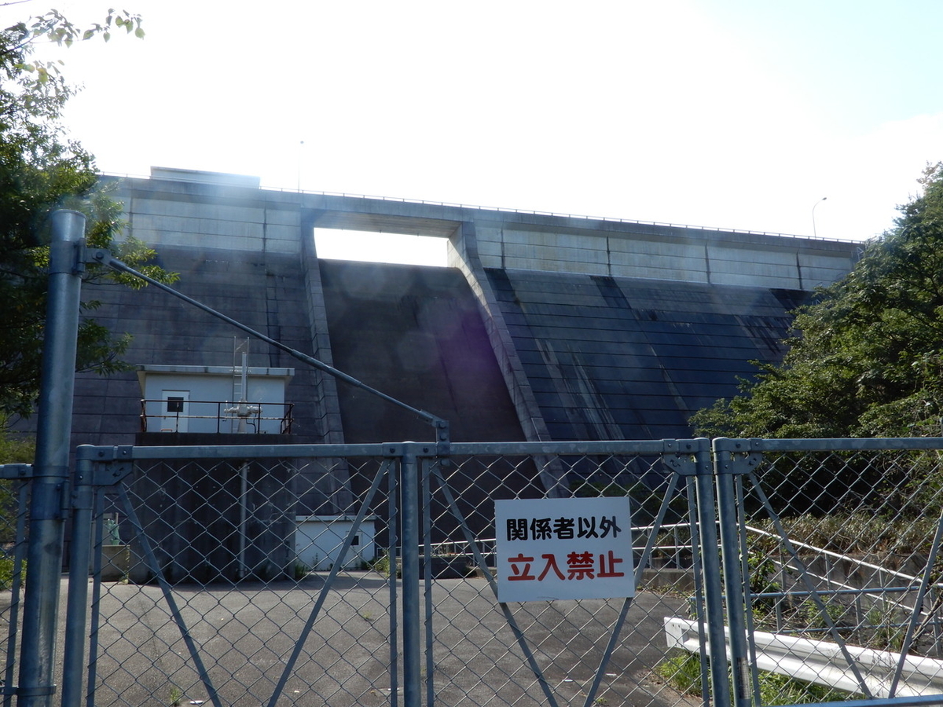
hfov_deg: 52.6
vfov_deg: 40.7
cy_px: 354
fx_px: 953
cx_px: 472
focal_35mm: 35
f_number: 7.1
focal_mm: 6.2
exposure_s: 1/100
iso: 80
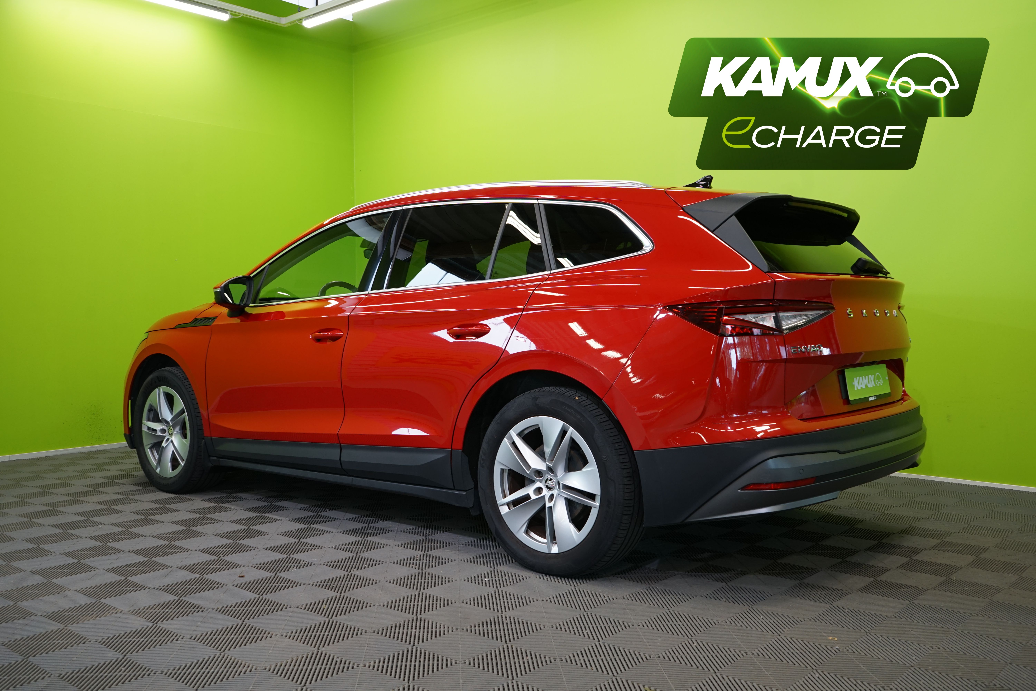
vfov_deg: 41.1
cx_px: 518
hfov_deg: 58.7
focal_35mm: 32
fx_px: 921
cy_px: 346
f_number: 6.3
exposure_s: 1/30
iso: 500
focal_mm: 32
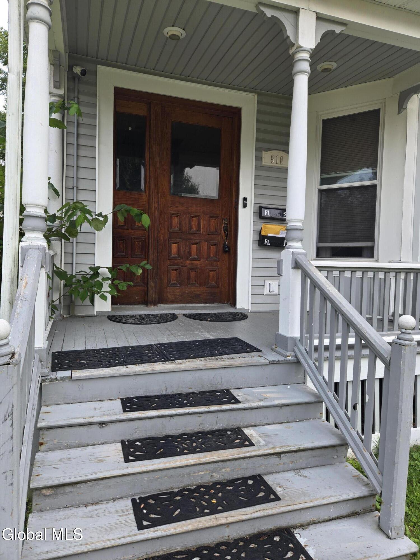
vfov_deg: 73.9
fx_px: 372
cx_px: 210
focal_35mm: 23
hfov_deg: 58.9
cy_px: 280
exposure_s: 1/648
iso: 25
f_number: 1.8
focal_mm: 5.4
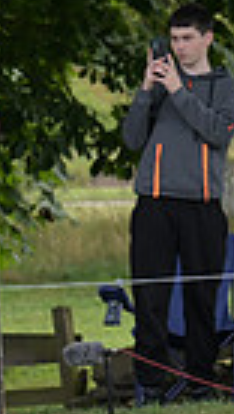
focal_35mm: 445
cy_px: 412
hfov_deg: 2.7
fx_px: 4891
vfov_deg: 4.8
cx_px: -582
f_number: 5.6
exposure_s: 1/1250
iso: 1400
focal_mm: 101
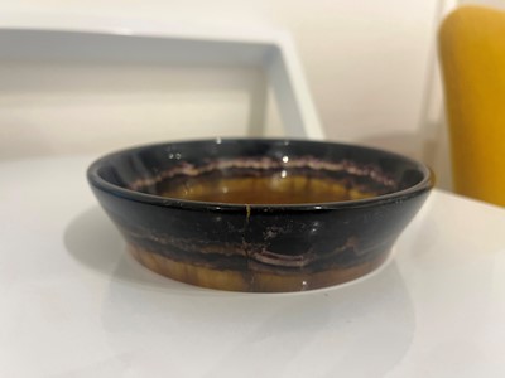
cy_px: 189
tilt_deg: -17.2
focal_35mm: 26
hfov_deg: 67.3
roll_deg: -1.9
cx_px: 252
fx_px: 379
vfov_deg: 53.1
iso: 250
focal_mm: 5.1
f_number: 1.6
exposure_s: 1/50
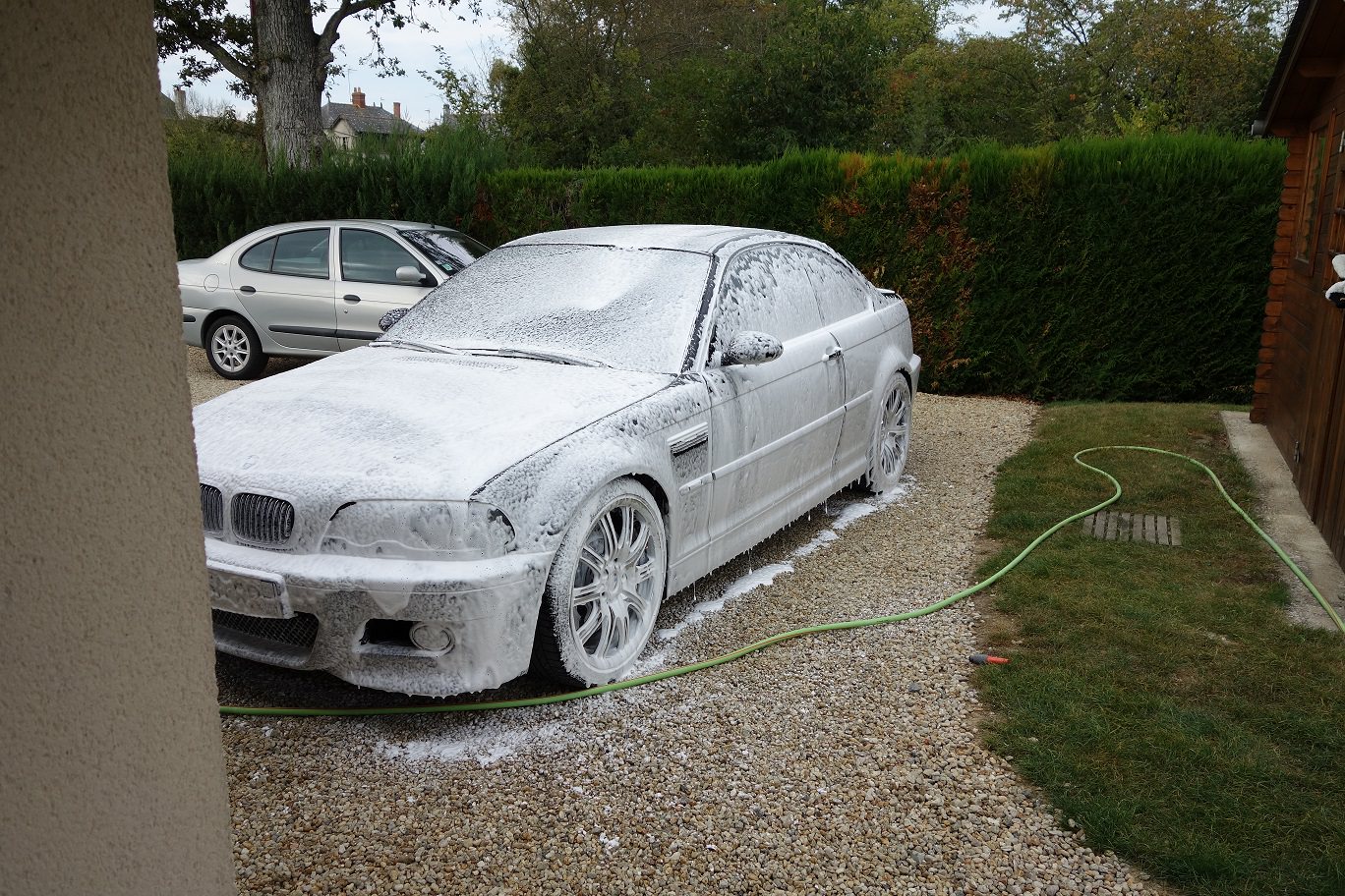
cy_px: 448
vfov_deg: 46.4
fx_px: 1046
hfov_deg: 65.5
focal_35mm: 28
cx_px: 672
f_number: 3.5
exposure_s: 1/640
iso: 125
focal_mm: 10.4
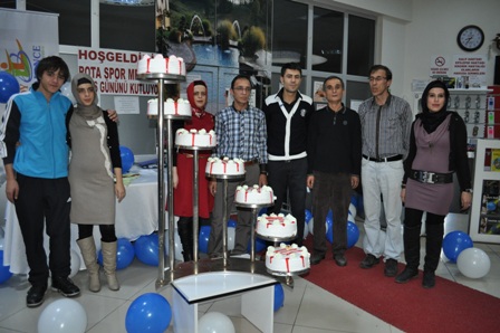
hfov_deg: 67.4
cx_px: 250
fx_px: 375
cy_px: 166
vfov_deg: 47.9
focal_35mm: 27
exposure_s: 1/60
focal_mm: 18
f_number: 3.5
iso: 800
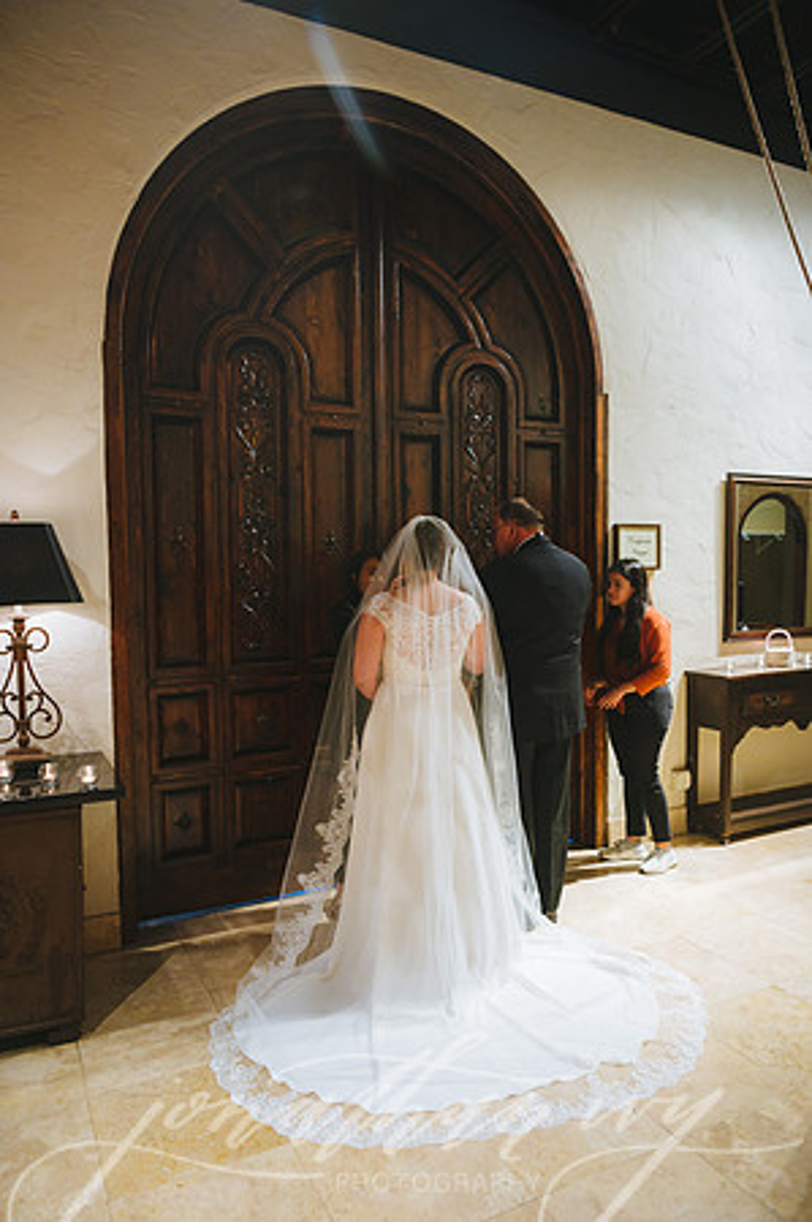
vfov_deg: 73.8
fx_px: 814
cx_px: 406
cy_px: 611
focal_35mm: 24
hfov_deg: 53.0
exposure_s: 1/200
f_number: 2.8
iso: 3200
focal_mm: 24
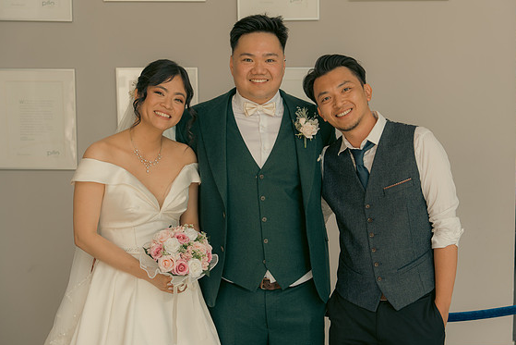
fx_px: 788
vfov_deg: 24.6
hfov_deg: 36.2
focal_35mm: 55
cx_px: 266
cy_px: 172
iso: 125
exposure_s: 1/160
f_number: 3.5
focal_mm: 53
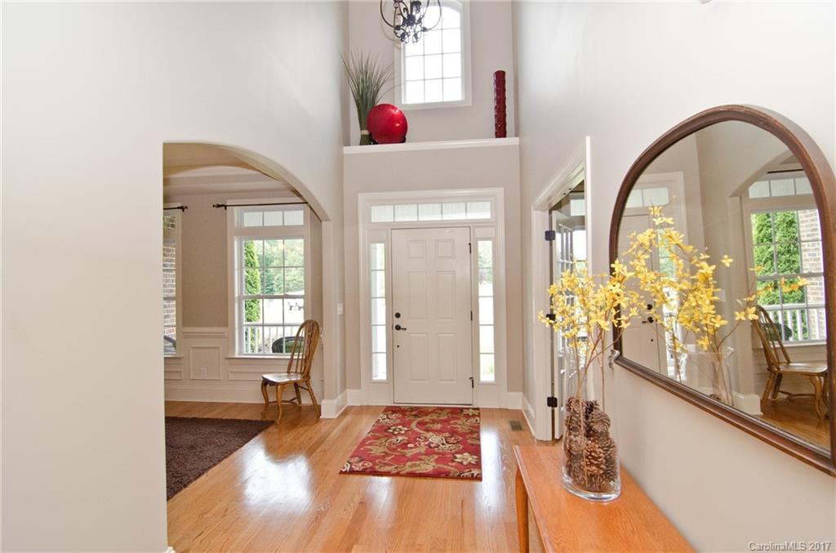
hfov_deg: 95.1
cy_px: 276
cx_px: 418
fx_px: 382
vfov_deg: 71.7
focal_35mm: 16
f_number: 6.3
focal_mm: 11
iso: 1250
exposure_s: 1/160
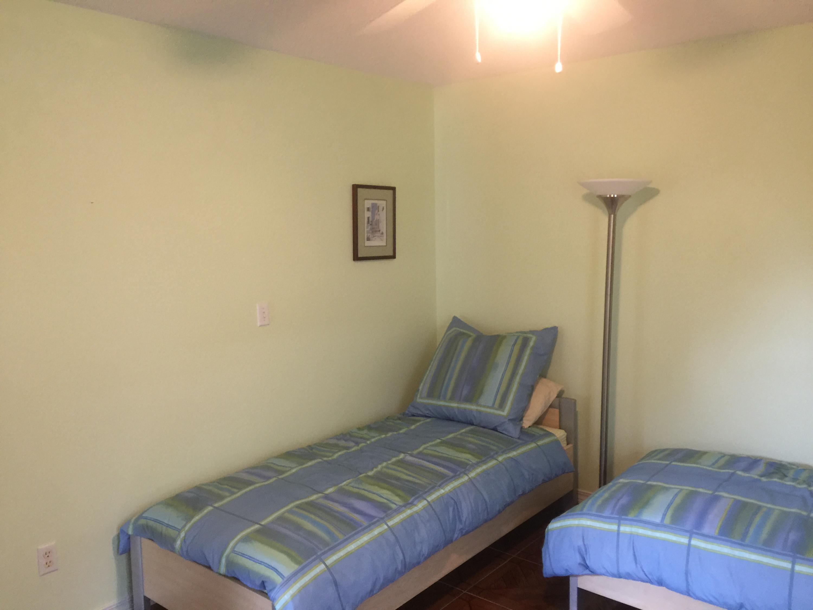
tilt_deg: -5.8
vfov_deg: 48.2
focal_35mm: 29
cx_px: 406
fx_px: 681
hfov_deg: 61.7
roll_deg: +0.2
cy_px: 305
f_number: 2.2
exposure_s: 1/4
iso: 64
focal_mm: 4.15
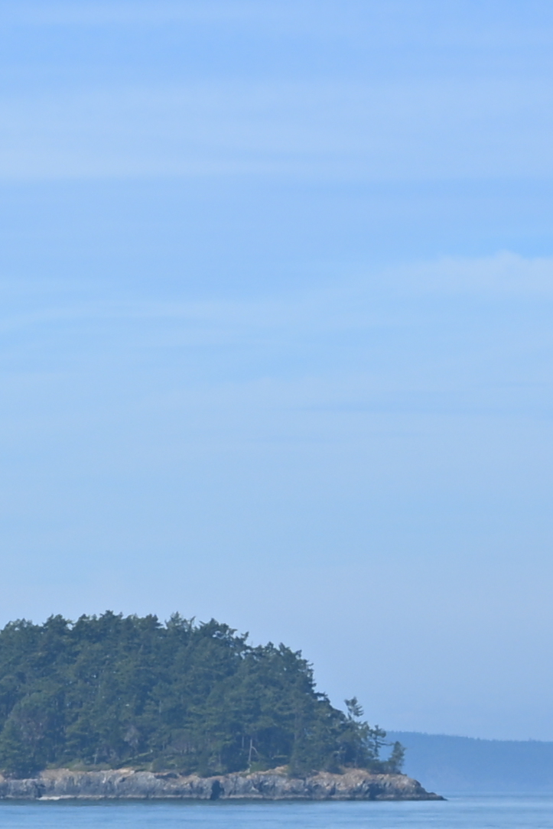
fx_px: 6426
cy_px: 611
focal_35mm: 279
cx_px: -728
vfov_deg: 7.4
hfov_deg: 4.8
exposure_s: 1/400
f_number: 7.1
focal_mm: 50
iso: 100
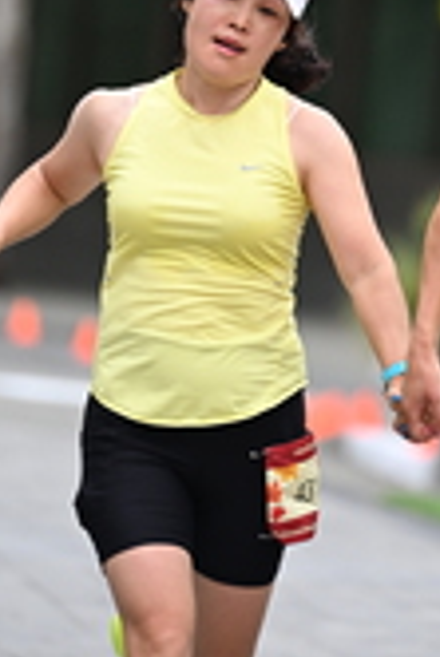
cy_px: -59
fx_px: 12129
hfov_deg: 2.1
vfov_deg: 3.1
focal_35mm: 663
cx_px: 470
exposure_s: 1/2000
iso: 640
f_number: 2.8
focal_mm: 200
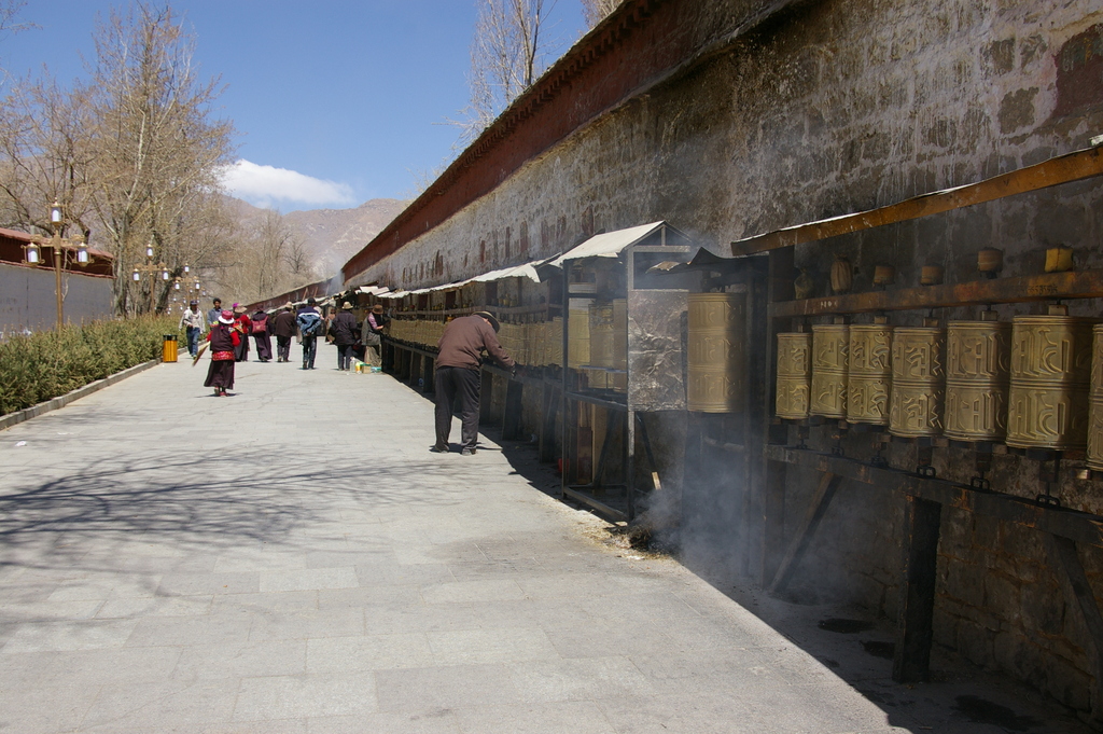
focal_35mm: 36
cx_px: 552
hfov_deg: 53.2
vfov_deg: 36.8
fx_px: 1102
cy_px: 367
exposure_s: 1/350
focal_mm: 24
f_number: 8
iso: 200
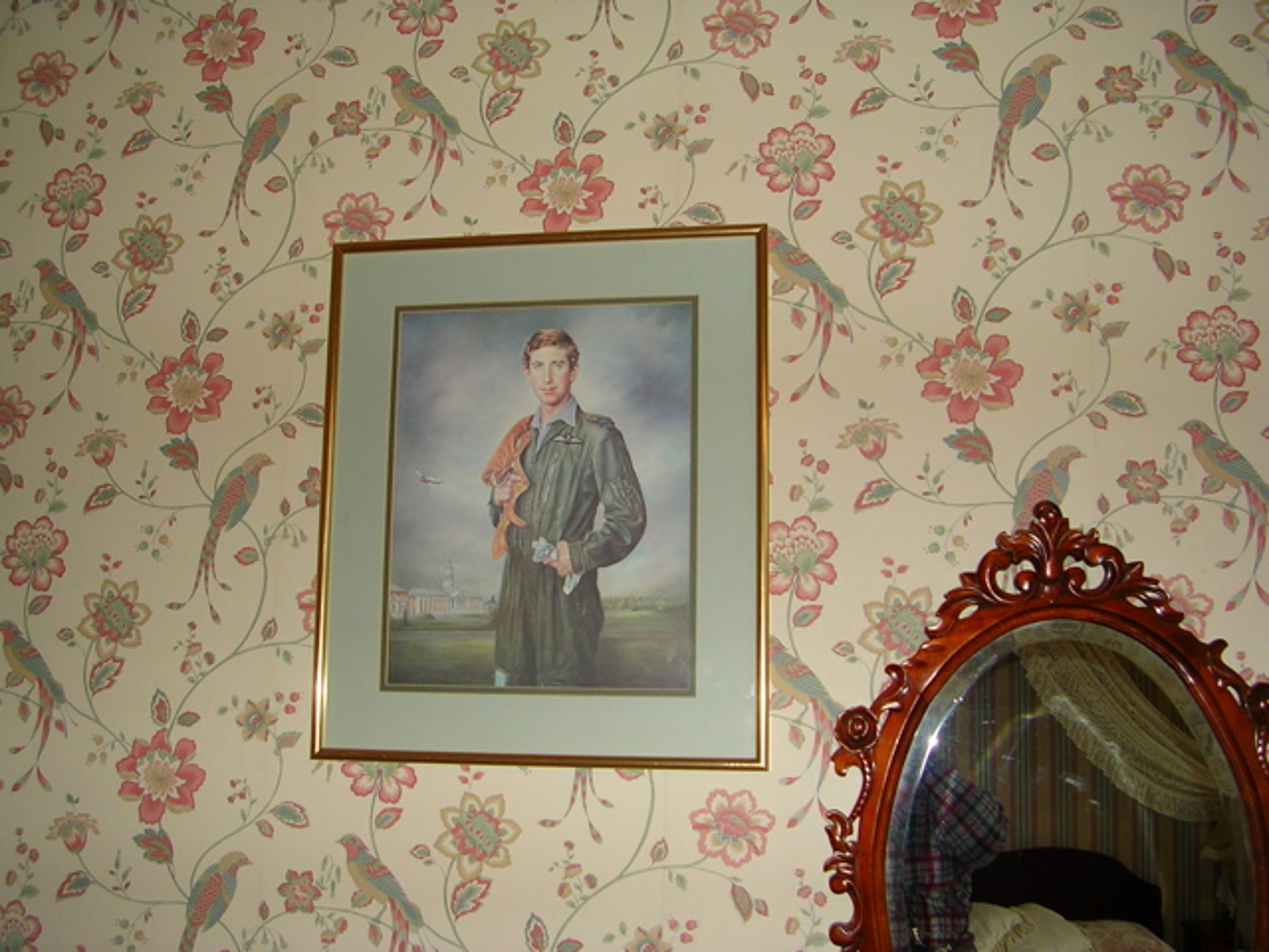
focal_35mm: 38
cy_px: 476
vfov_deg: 37.7
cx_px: 634
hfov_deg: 49.0
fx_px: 1393
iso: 50
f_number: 2.8
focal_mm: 5.8
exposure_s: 1/60.1
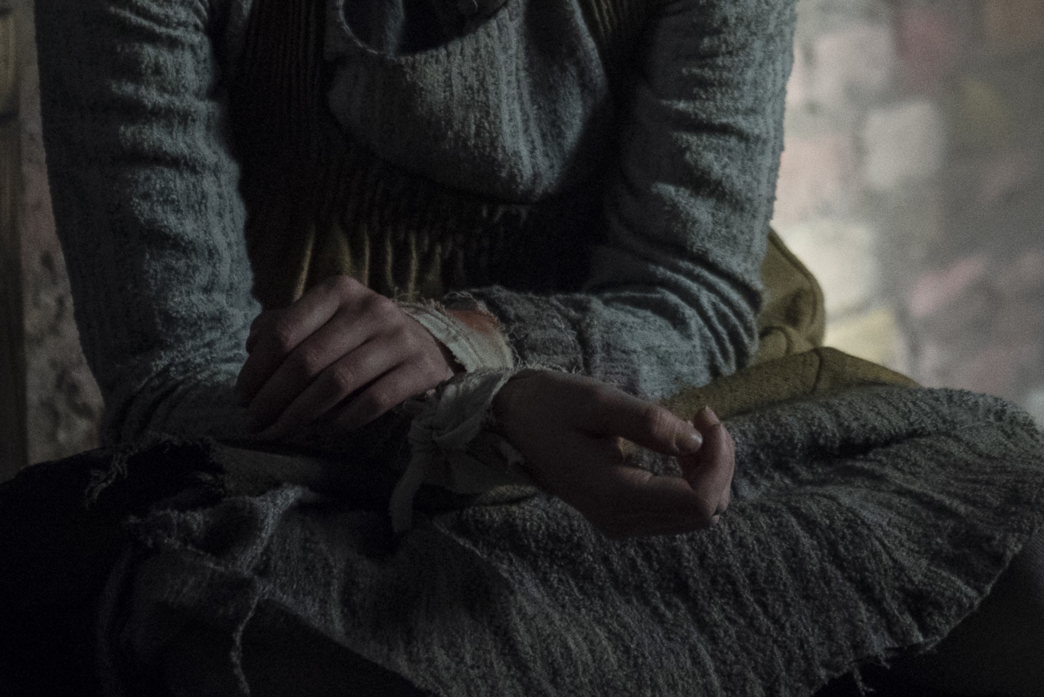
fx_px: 6354
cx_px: 728
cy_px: -108
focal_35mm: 219
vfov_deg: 6.2
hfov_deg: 9.4
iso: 2000
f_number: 2.8
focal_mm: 70
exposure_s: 1/200
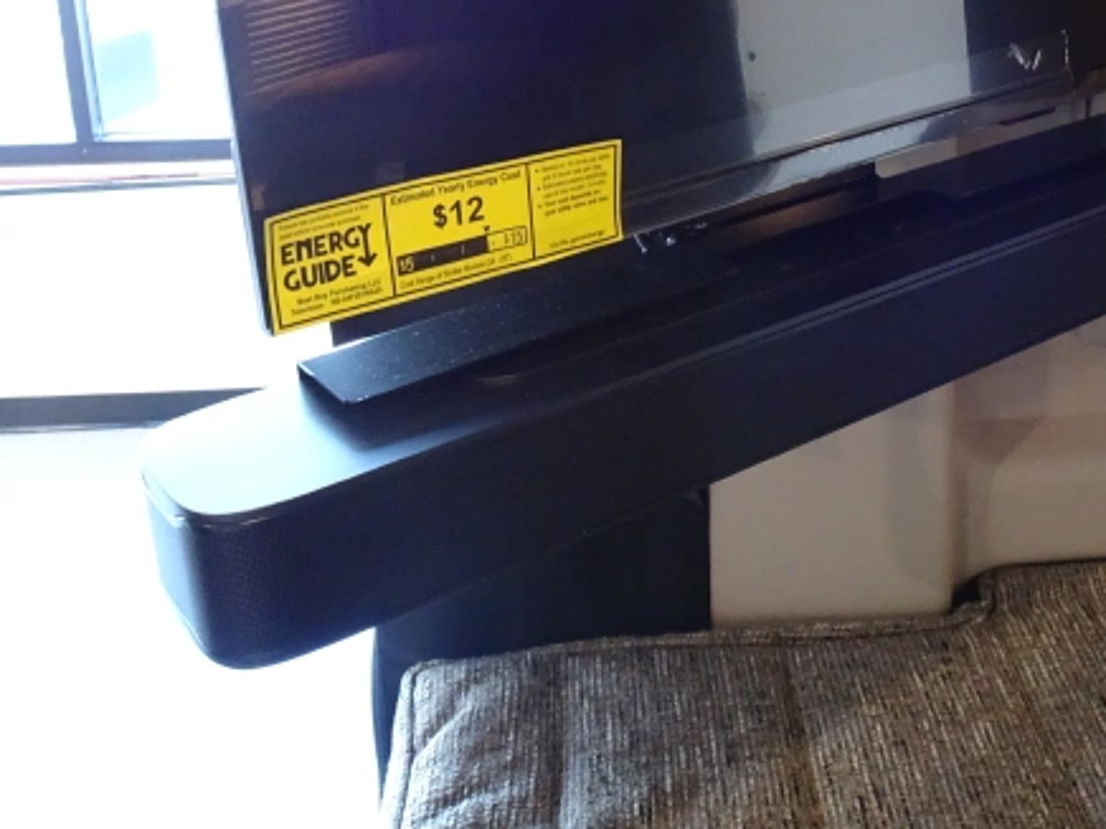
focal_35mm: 44
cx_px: 685
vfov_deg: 31.4
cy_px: 89
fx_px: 1406
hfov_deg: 42.6
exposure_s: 1/30
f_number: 3.5
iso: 640
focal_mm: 4.1
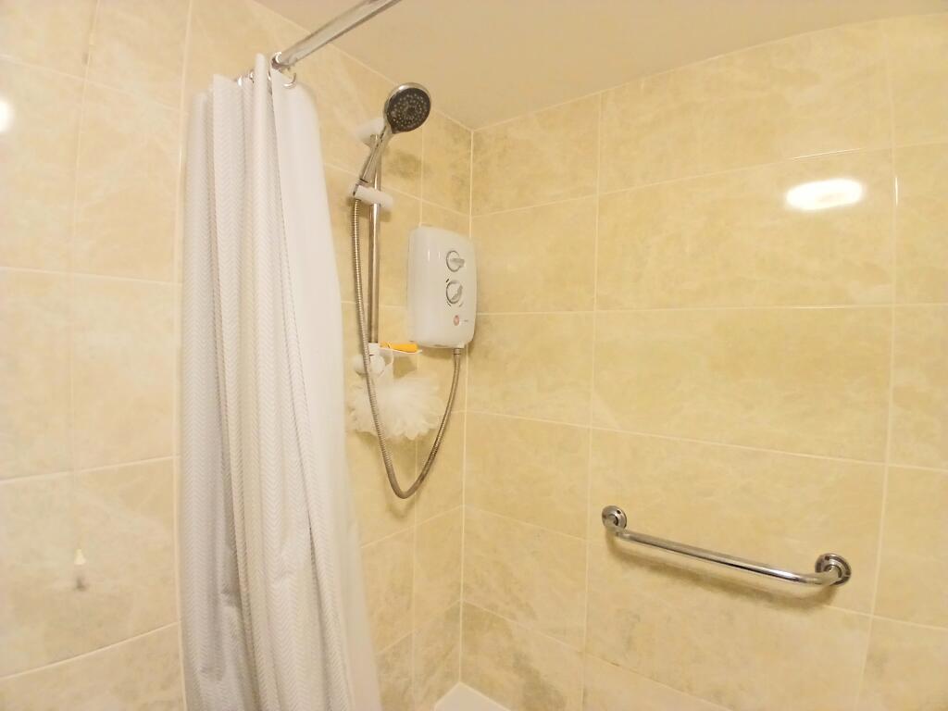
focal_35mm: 17
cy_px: 356
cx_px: 474
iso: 160
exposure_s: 1/33.3
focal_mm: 1.4
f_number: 2.2
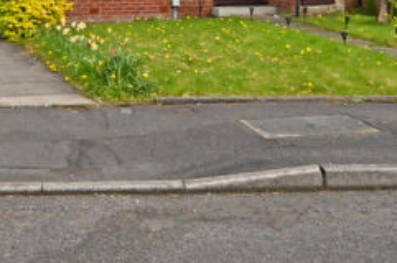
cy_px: -62
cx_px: 125
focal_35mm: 62
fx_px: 688
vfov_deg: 20.2
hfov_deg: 31.9
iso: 2500
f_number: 22
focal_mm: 21.5
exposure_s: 1/1250
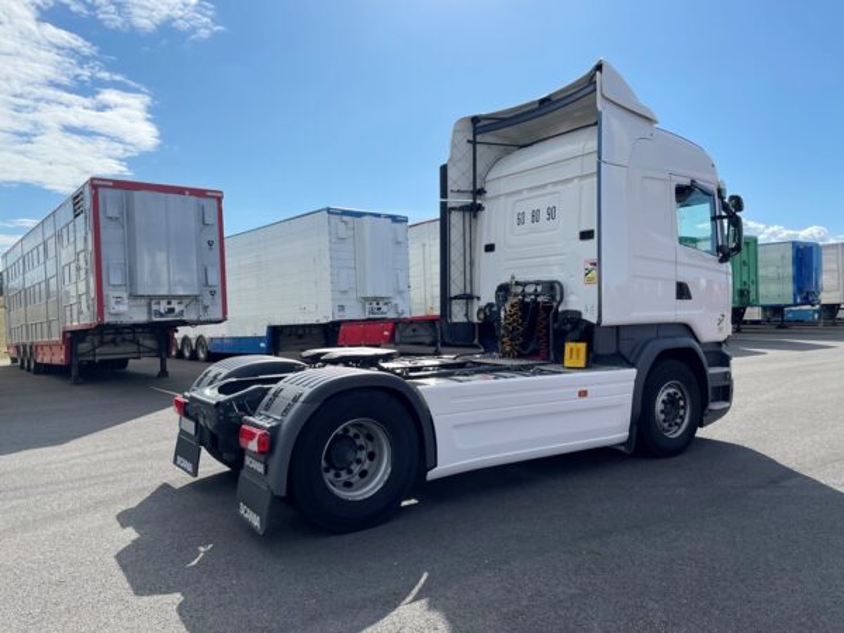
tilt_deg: -1.1
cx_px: 422
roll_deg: +0.3
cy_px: 316
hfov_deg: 67.3
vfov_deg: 53.1
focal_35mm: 26
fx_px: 634
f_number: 1.6
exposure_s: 1/4132
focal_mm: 4.2
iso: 32
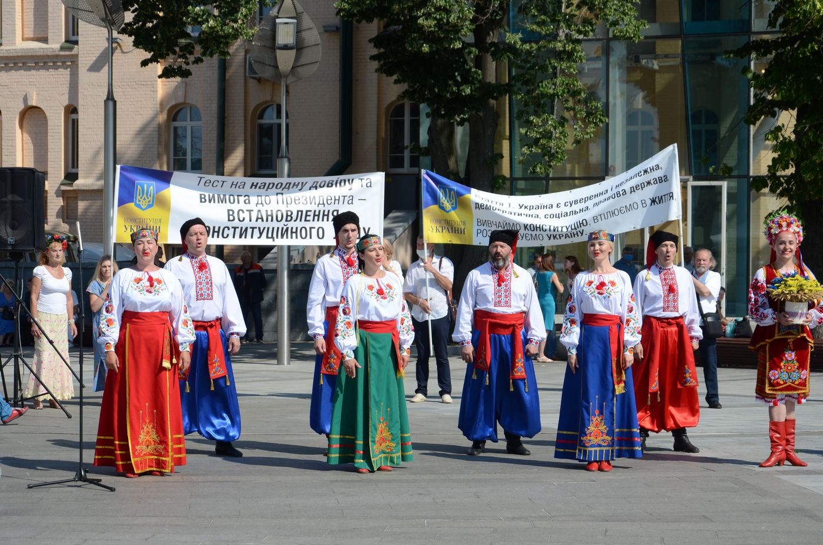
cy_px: 272
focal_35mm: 87
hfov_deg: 23.4
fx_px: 1985
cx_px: 412
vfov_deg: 15.6
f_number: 9
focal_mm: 58
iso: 200
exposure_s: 1/640
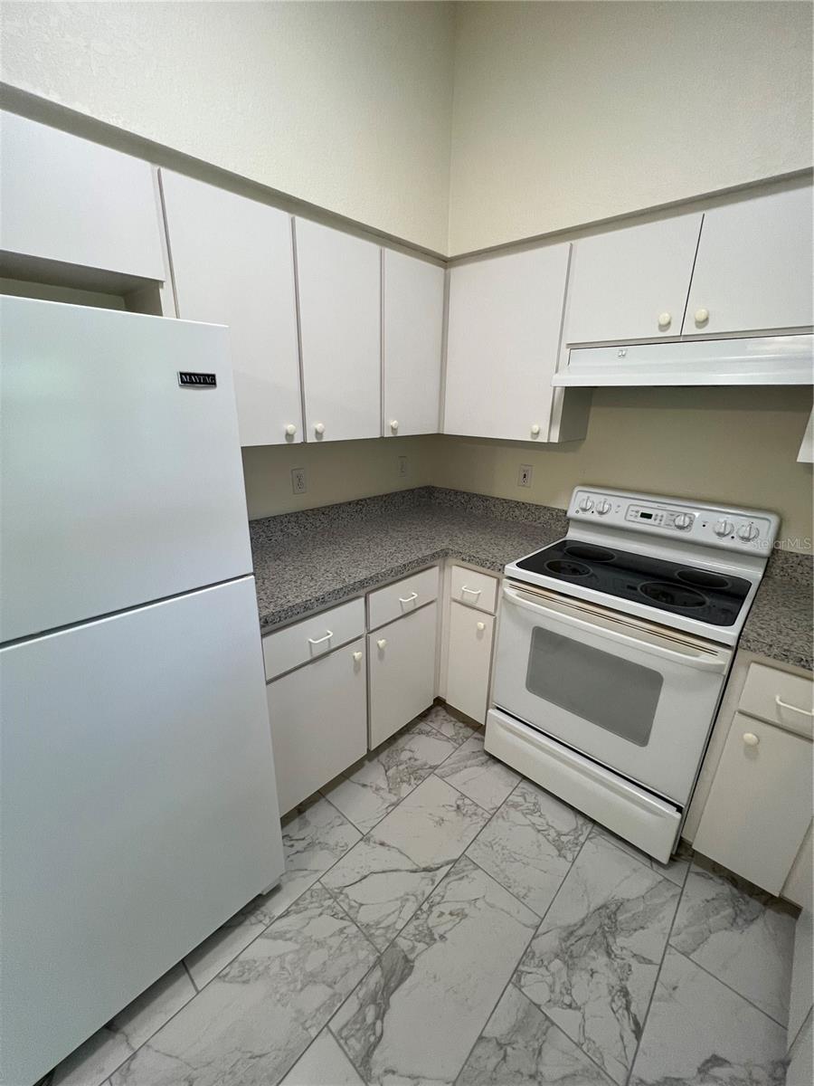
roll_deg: -0.7
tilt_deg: -18.2
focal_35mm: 13
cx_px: 407
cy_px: 543
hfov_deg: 89.9
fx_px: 408
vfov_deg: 106.2
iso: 160
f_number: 1.8
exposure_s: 1/120
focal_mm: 1.57
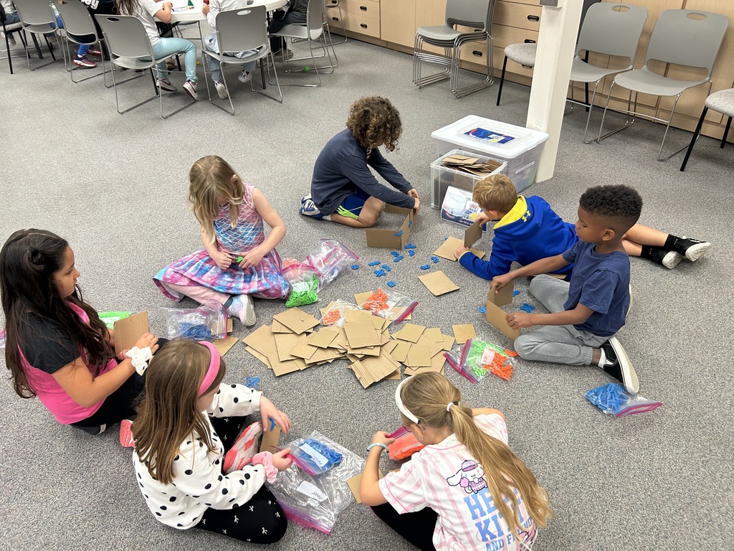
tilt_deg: -34.7
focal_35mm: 26
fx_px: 551
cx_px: 367
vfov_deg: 53.1
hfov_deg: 67.3
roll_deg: +1.6
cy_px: 276
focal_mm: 5.7
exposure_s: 1/120
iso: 100
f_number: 1.5
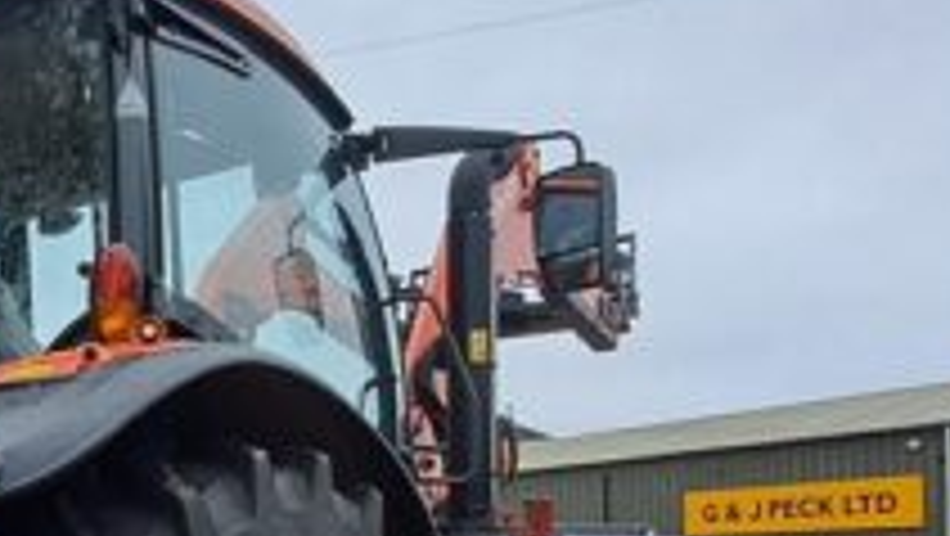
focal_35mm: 47
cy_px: 565
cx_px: -5
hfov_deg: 38.6
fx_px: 1185
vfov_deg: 24.1
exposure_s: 1/346
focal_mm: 1.42
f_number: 2.2
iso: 40
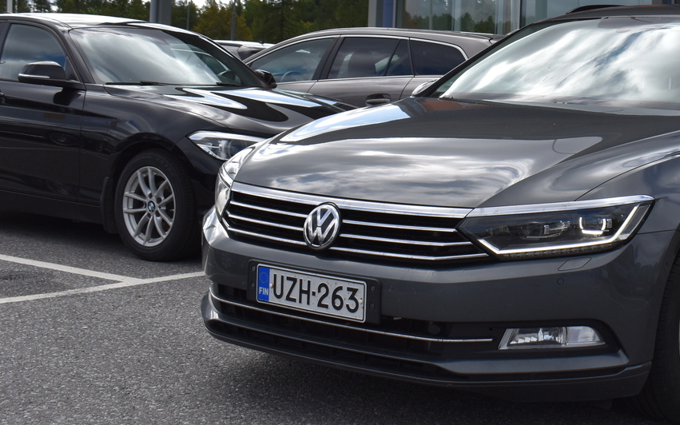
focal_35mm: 64
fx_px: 1186
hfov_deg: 30.6
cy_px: 73
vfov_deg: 20.1
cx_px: 614
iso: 200
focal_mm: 22
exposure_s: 1/750
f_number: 9.5
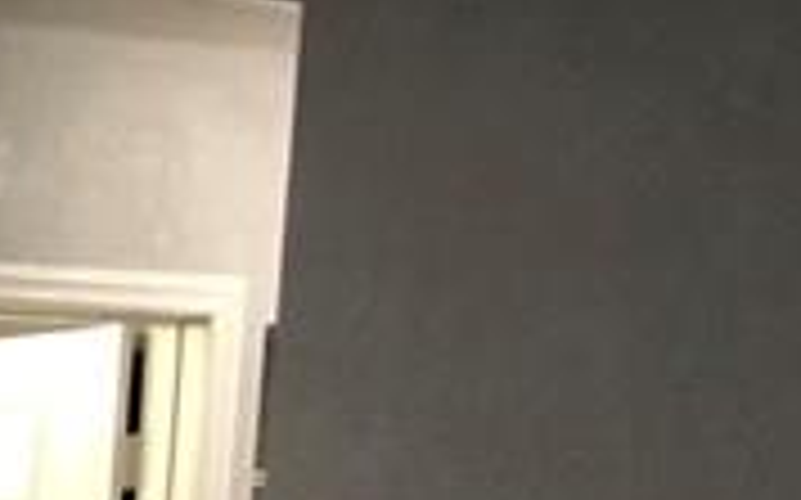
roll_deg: -0.8
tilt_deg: -11.8
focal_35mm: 177
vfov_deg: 6.7
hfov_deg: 9.7
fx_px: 3861
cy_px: 1495
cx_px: -1422
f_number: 1.8
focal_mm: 3.99
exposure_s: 1/15
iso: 50
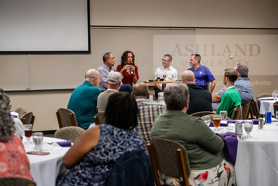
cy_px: 93
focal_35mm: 70
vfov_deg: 19.5
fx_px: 541
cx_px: 139
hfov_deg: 28.8
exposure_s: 1/200
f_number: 2.8
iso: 1250
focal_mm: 70
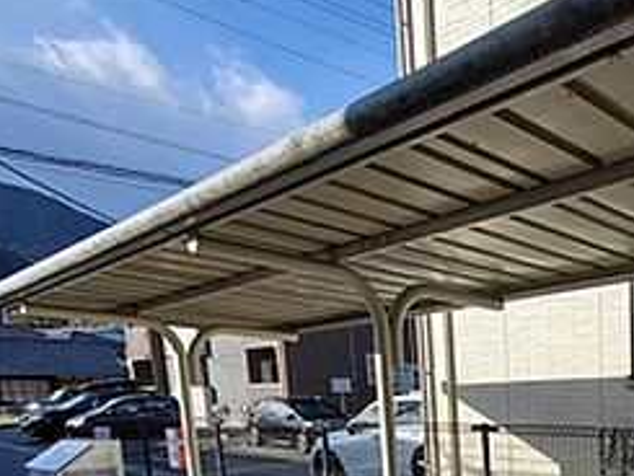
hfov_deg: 47.4
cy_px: 479
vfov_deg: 37.3
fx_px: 623
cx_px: 593
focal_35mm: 34
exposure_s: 1/790
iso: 50
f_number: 2.2
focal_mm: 1.8
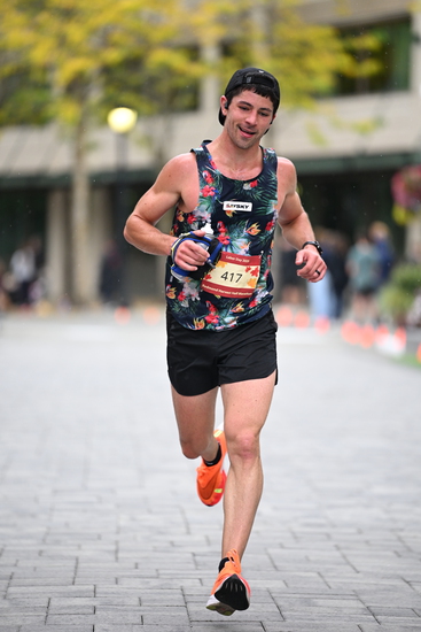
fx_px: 3506
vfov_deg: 10.3
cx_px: 210
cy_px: 316
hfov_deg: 6.9
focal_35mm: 200
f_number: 2.8
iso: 1250
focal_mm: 200
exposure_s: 1/1250
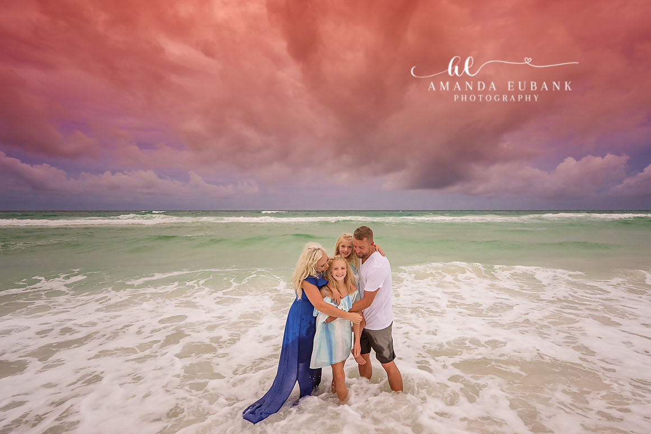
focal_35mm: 18
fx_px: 325
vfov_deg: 67.4
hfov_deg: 89.5
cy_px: 226
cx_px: 367
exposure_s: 1/640
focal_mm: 14
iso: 1250
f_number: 4.5
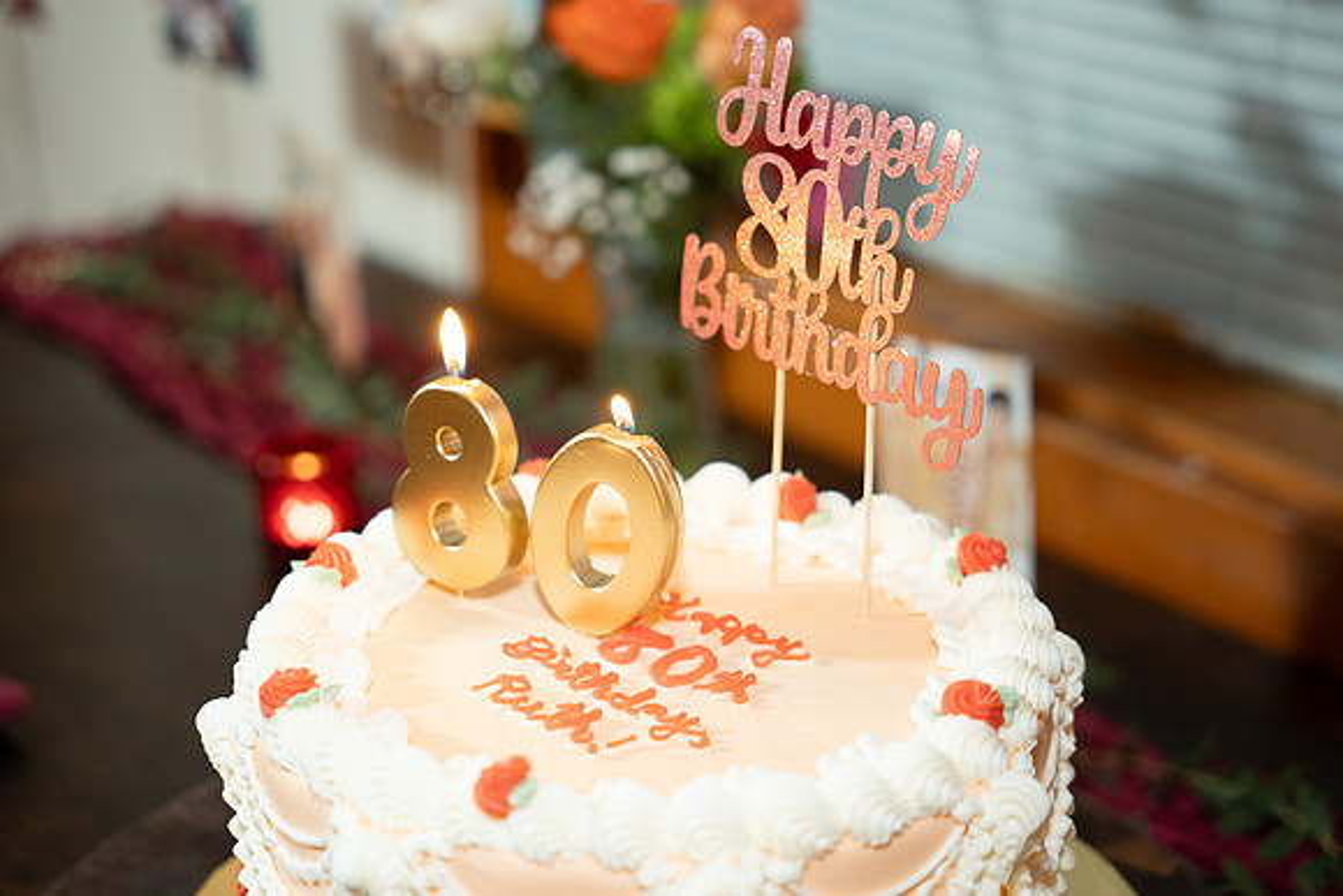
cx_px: 672
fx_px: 2612
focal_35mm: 70
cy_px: 448
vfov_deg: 19.5
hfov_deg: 28.8
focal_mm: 70
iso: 1600
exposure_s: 1/125
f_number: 2.8
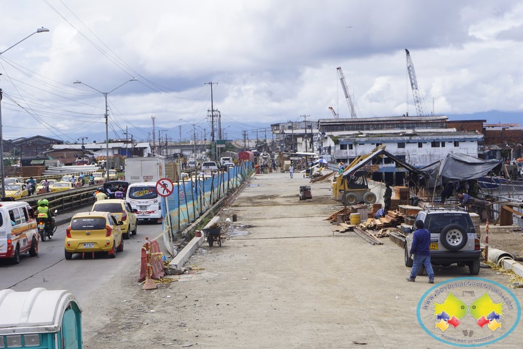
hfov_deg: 24.6
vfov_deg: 16.5
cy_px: 174
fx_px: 1198
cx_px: 262
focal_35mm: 82
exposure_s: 1/160
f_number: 13
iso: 160
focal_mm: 55
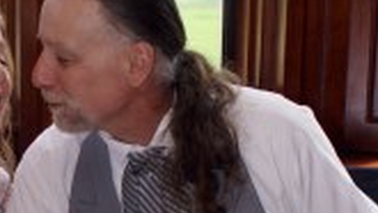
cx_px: 63
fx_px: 993
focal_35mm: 99
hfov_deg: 21.2
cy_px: 248
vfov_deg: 12.0
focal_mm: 26
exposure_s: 1/125
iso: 100
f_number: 5
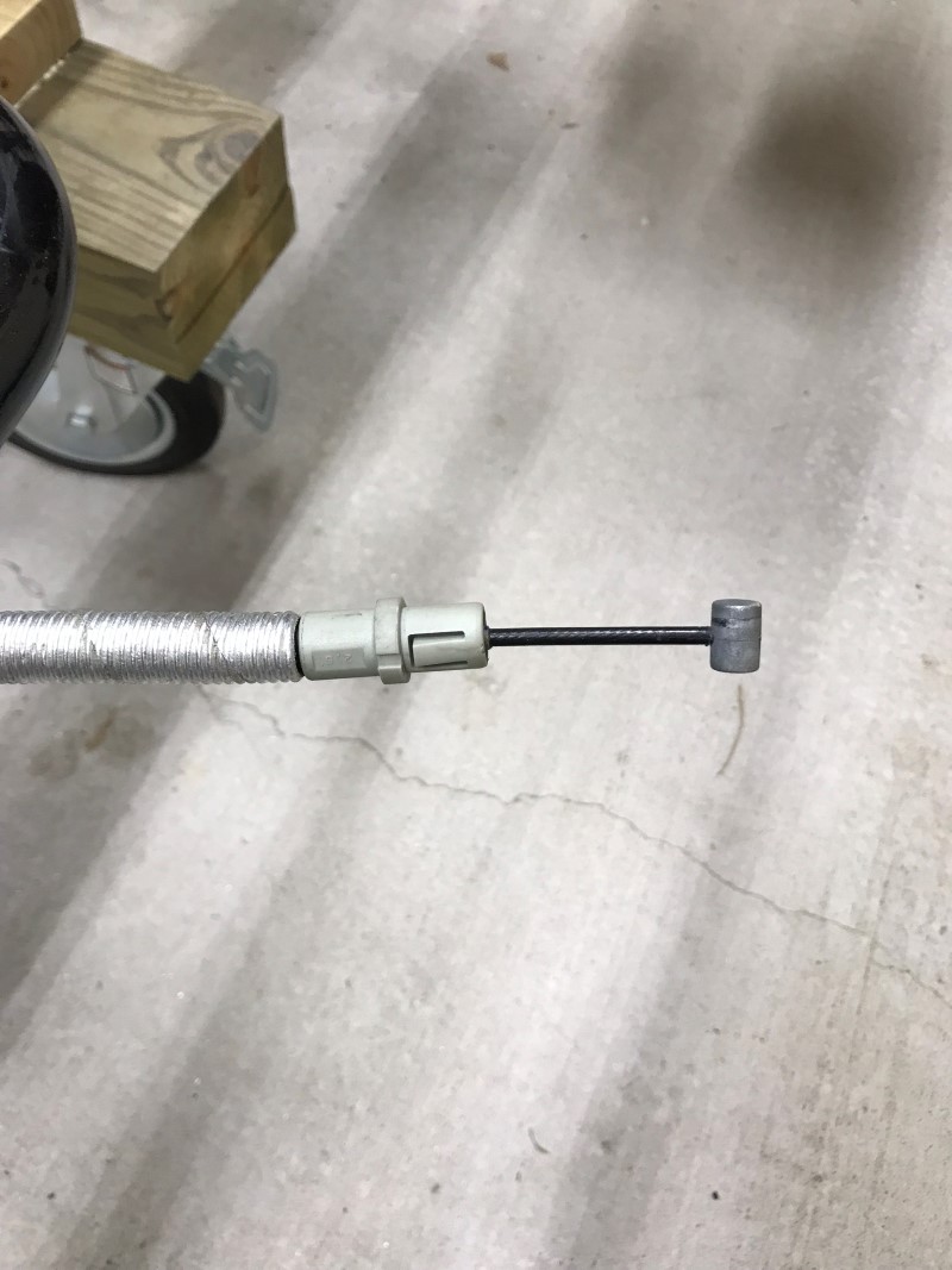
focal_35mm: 28
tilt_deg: -64.9
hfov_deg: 49.7
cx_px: 476
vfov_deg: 63.4
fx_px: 1027
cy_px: 635
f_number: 1.8
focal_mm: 3.99
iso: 25
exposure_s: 1/30
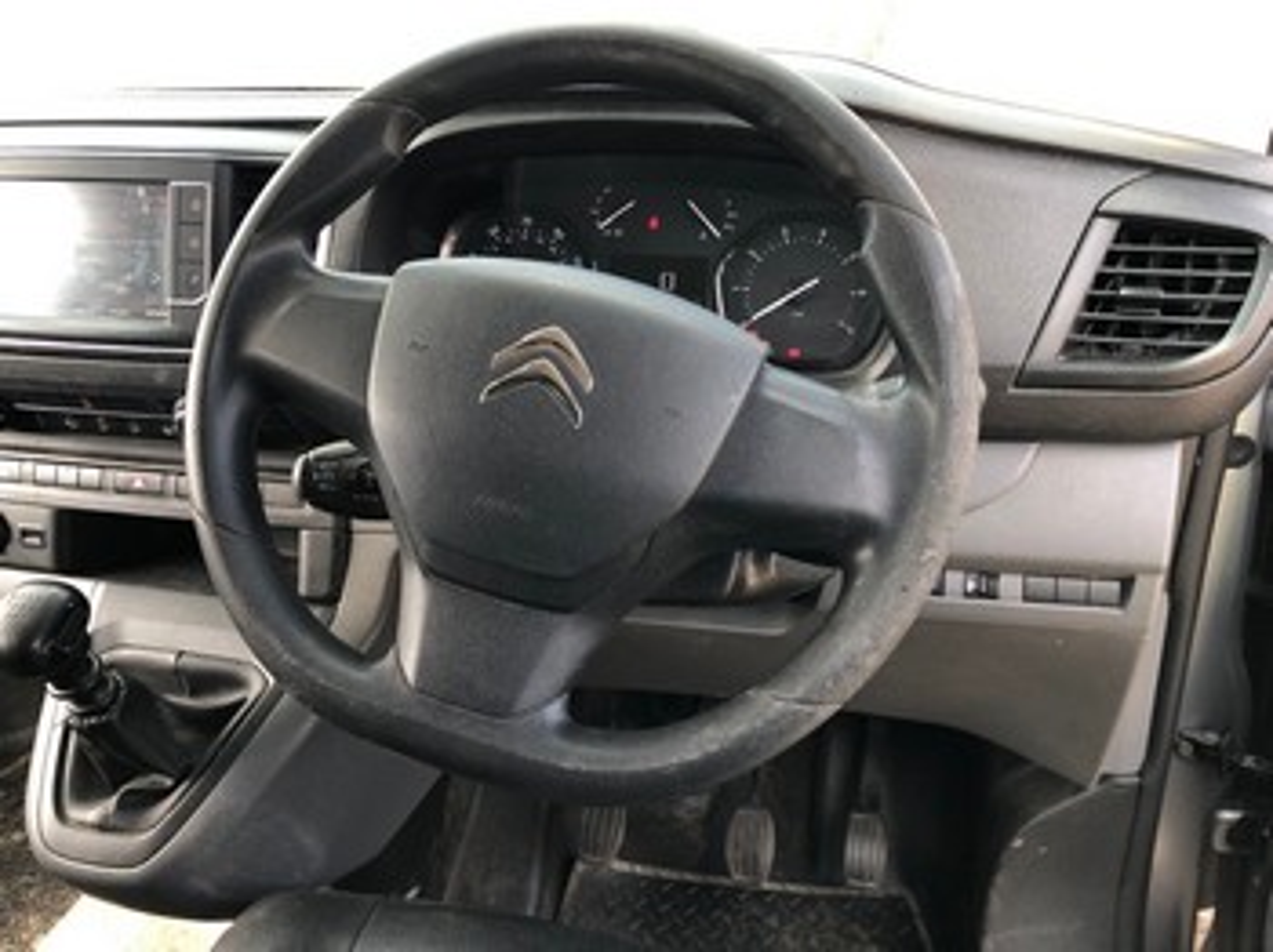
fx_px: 1029
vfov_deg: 49.7
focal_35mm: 28
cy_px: 476
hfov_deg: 63.5
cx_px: 636
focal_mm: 4
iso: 40
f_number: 1.8
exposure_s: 1/95
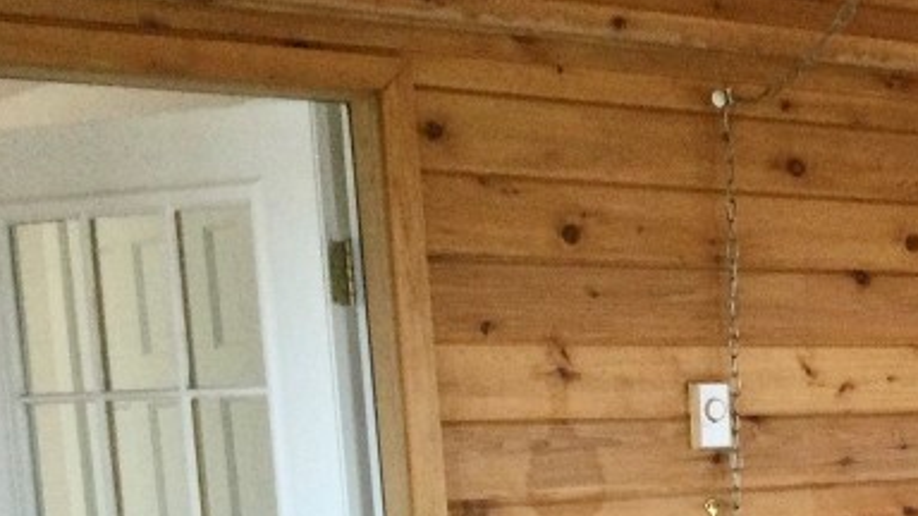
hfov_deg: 22.3
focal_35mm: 90
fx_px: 2191
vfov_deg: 12.8
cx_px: 1023
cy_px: 774
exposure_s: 1/30
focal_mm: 3.3
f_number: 2.4
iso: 50
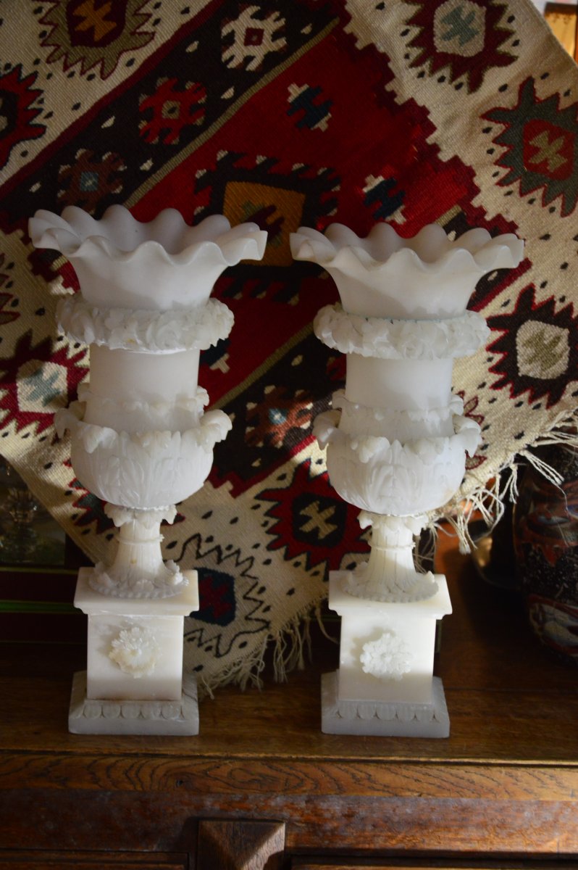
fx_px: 1809
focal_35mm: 75
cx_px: 289
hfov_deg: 18.2
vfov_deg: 27.0
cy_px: 435
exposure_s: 1/60
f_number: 5
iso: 800
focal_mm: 50
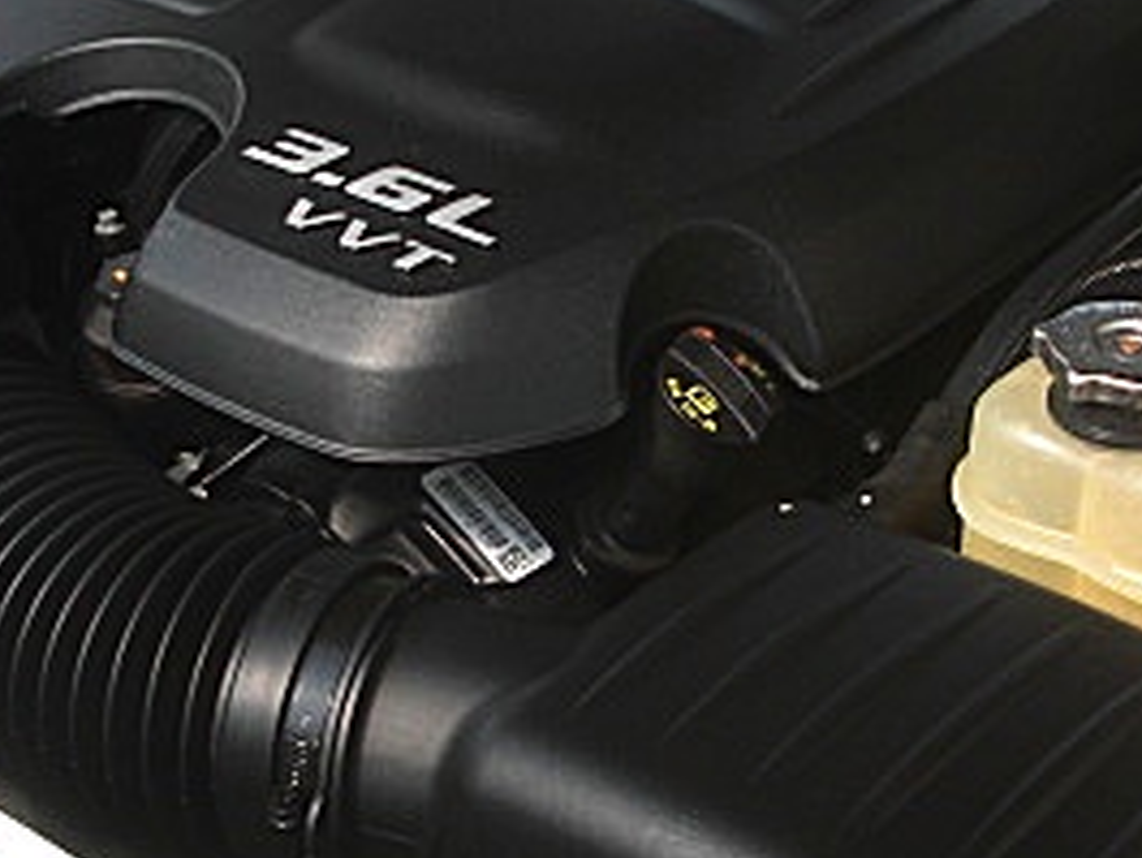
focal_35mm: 87
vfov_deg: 17.0
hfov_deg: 22.5
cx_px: 560
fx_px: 2871
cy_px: 466
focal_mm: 6.3
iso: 50
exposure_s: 1/250
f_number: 2.8
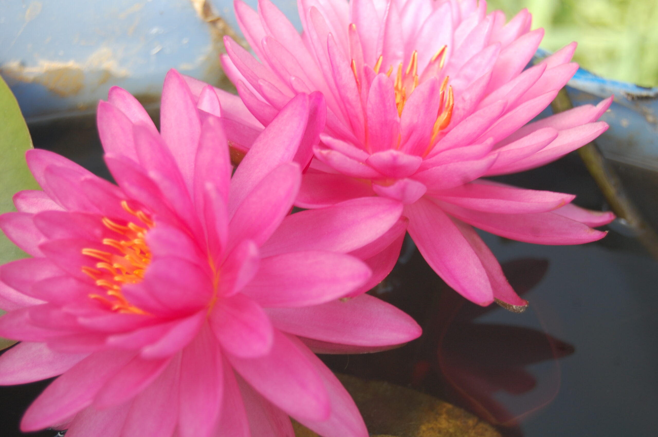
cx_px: 329
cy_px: 218
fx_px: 1507
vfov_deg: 16.5
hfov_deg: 24.6
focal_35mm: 82
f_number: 5.6
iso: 200
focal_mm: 55
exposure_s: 1/125
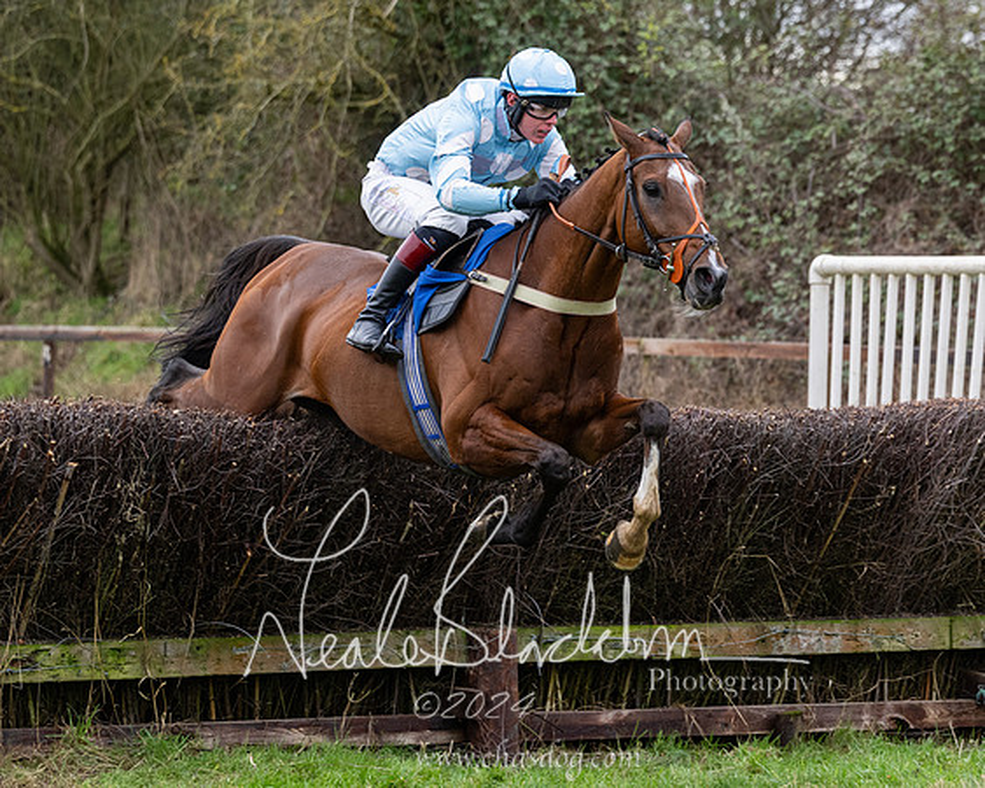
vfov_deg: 7.6
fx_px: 5931
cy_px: 464
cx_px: 642
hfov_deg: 9.5
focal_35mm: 204
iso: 800
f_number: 4
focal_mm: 125
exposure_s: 1/1250
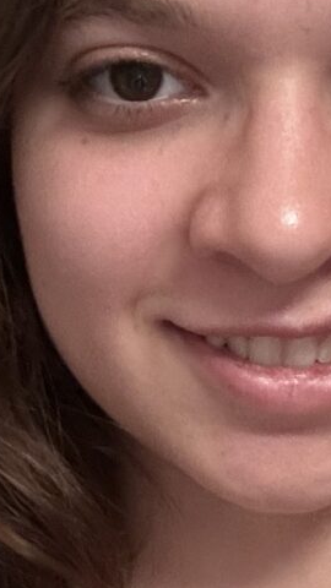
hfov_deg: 11.1
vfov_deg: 19.5
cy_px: 405
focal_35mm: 109
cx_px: 268
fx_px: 1701
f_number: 1.9
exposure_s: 1/25
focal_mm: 2.69
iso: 500
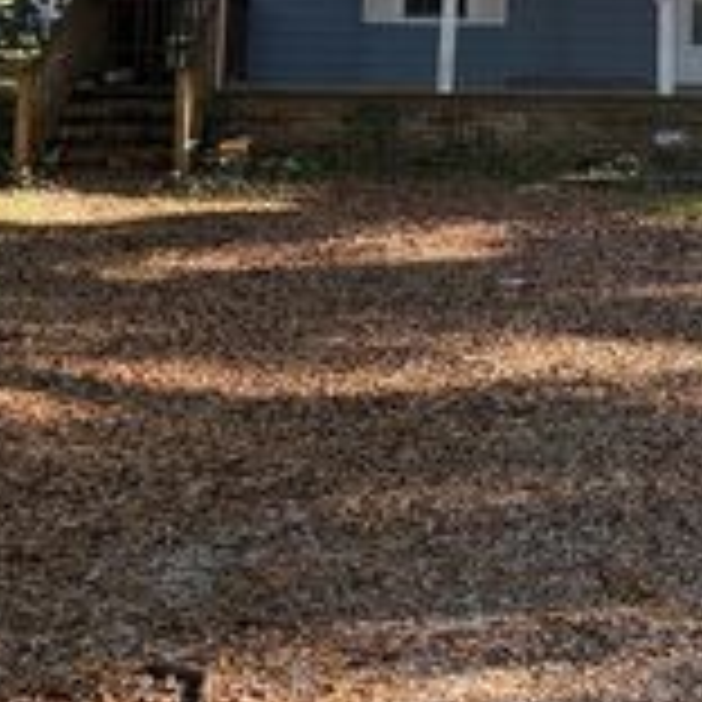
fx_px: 1560
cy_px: -97
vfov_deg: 23.6
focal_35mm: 68
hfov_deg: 24.3
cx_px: 693
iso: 100
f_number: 1.78
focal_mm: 6.76
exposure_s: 1/243
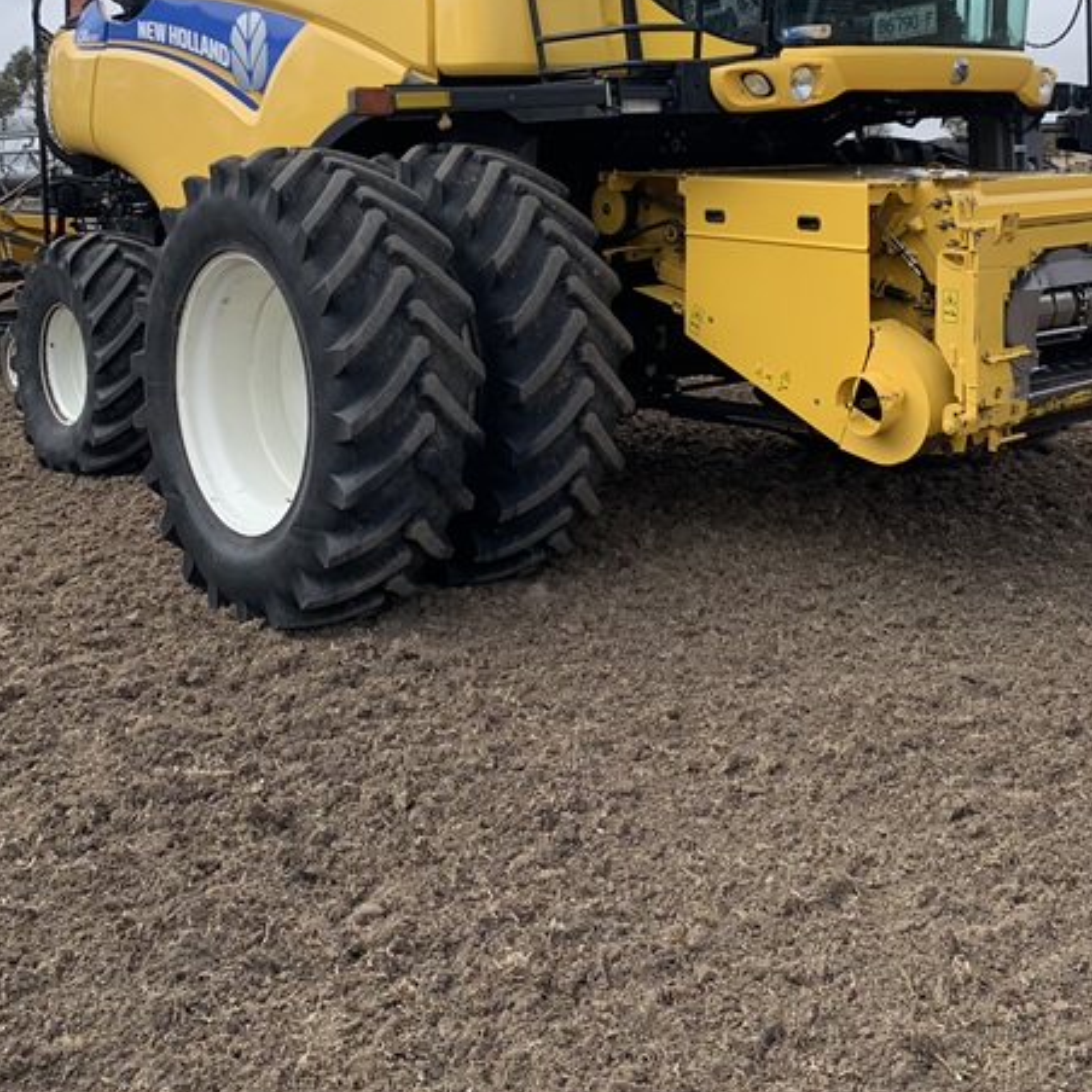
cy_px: 169
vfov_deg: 38.8
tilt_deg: -1.6
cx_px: 589
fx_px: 1463
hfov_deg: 40.9
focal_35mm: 41
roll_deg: +1.7
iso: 25
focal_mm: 4.25
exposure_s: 1/2545
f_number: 1.8
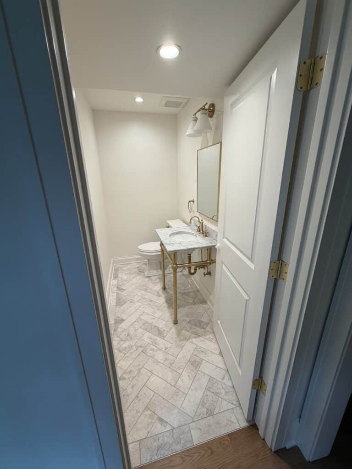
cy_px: 234
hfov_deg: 85.7
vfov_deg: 102.1
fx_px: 190
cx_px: 176
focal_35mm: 14
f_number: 2.2
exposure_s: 1/120
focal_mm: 2.22
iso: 125
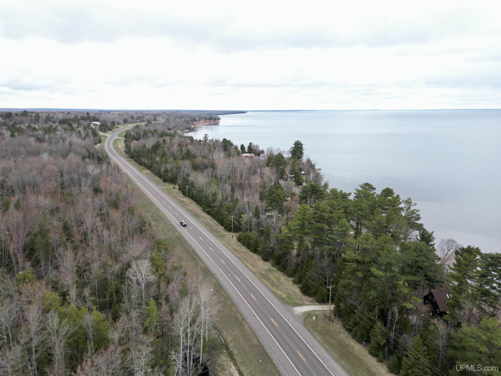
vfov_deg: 56.8
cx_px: 250
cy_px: 188
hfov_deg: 71.6
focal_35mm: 24
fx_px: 347
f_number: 1.7
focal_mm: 6.72
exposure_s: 1/640
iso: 100
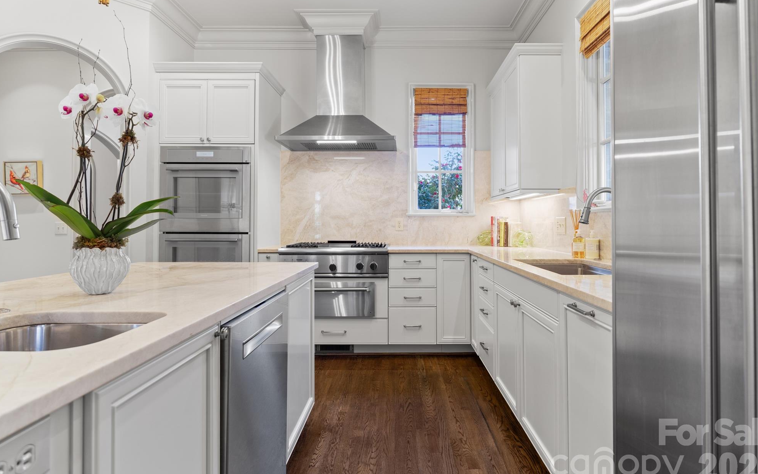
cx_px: 388
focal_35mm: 19
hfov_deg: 87.0
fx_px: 399
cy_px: 232
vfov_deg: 61.4
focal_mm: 12.2
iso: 100
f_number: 2.8
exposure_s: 1/2.5
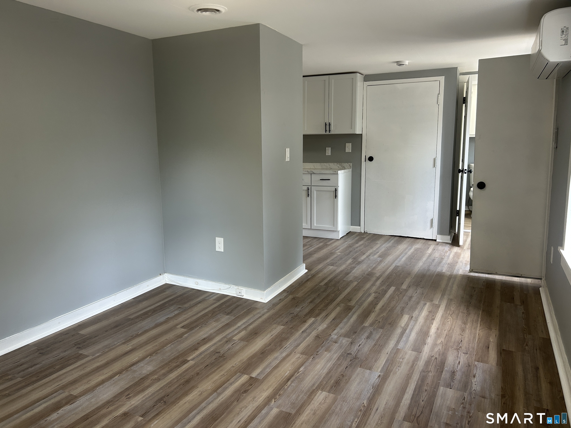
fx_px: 429
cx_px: 286
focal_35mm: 26
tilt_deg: -7.9
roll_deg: +1.0
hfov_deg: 67.3
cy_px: 214
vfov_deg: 53.1
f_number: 1.5
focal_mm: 5.7
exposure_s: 1/120
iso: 100
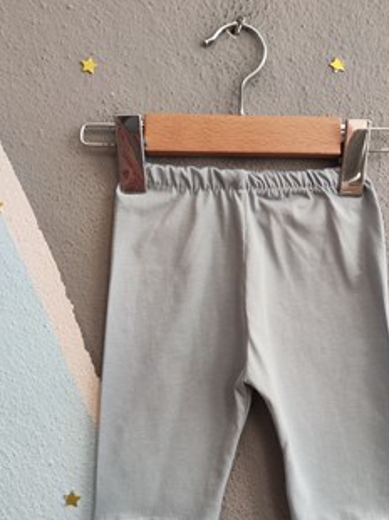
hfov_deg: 43.9
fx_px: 480
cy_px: 304
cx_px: 233
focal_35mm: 32
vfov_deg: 56.5
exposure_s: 1/100
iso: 248
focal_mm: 5.59
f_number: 1.88
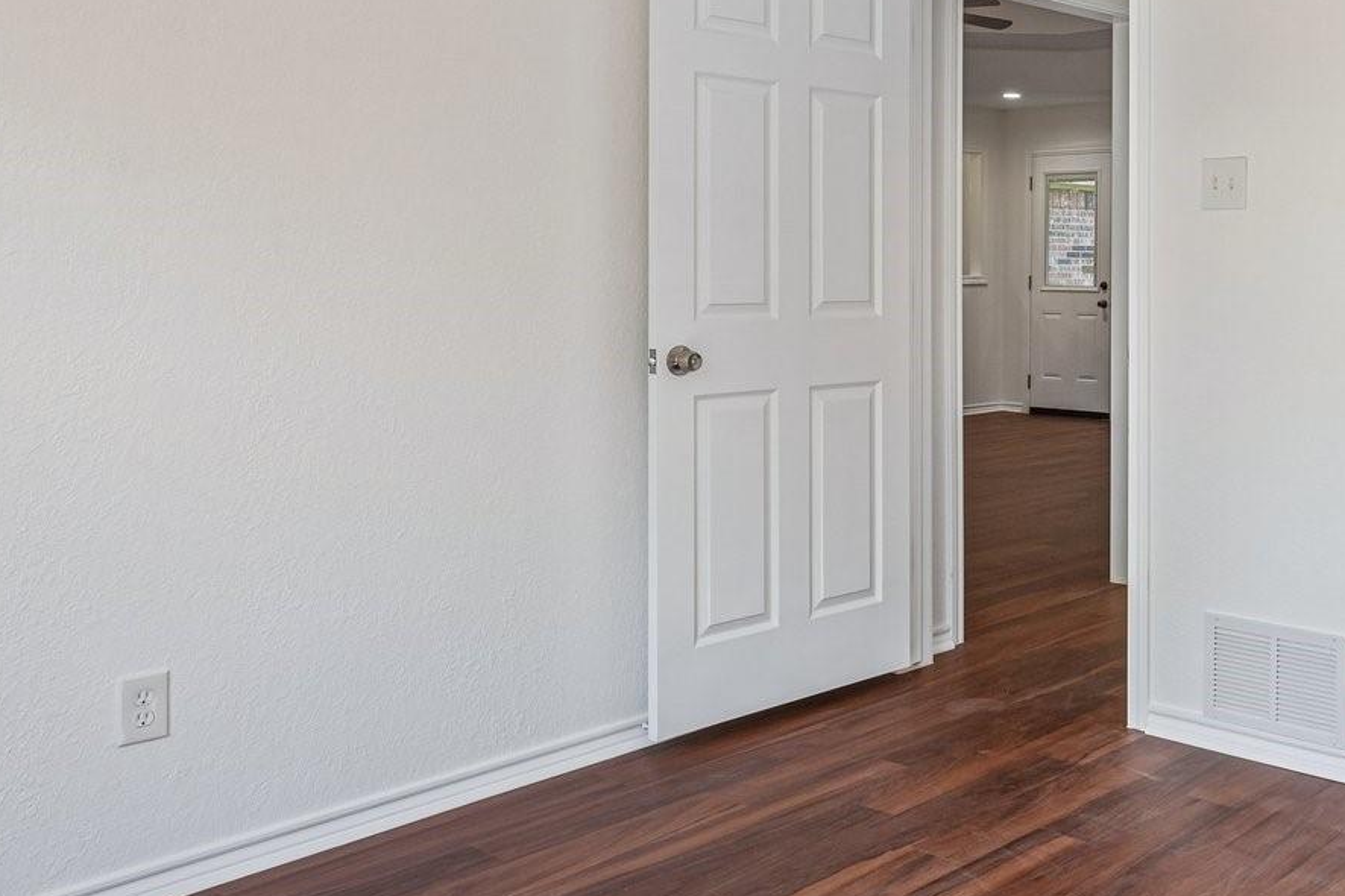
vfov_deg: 35.4
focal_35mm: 37
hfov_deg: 47.5
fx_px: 1382
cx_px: 1170
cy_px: 263
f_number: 8
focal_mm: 16
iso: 125
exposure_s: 1/30
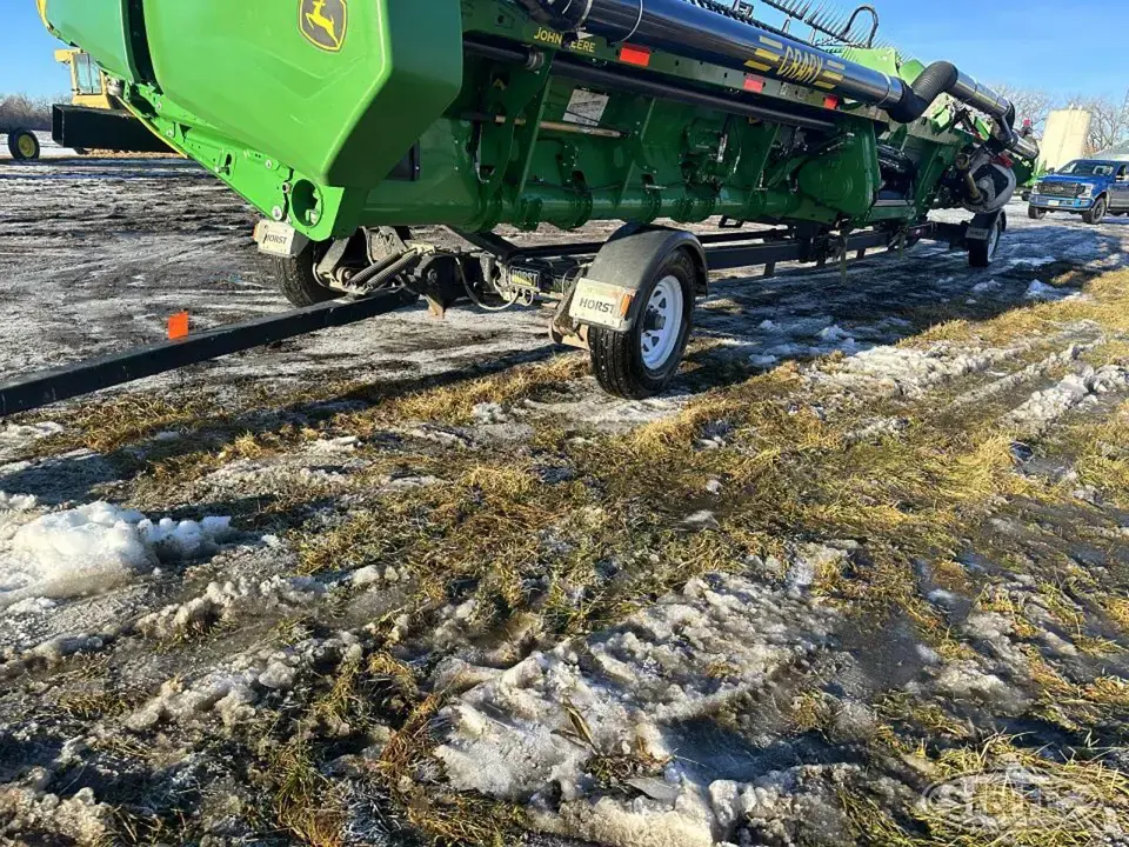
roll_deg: -2.2
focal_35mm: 24
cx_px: 564
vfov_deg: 56.8
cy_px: 424
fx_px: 783
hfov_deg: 71.6
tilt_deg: -15.2
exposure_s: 1/1412
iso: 80
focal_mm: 6.86
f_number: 1.78
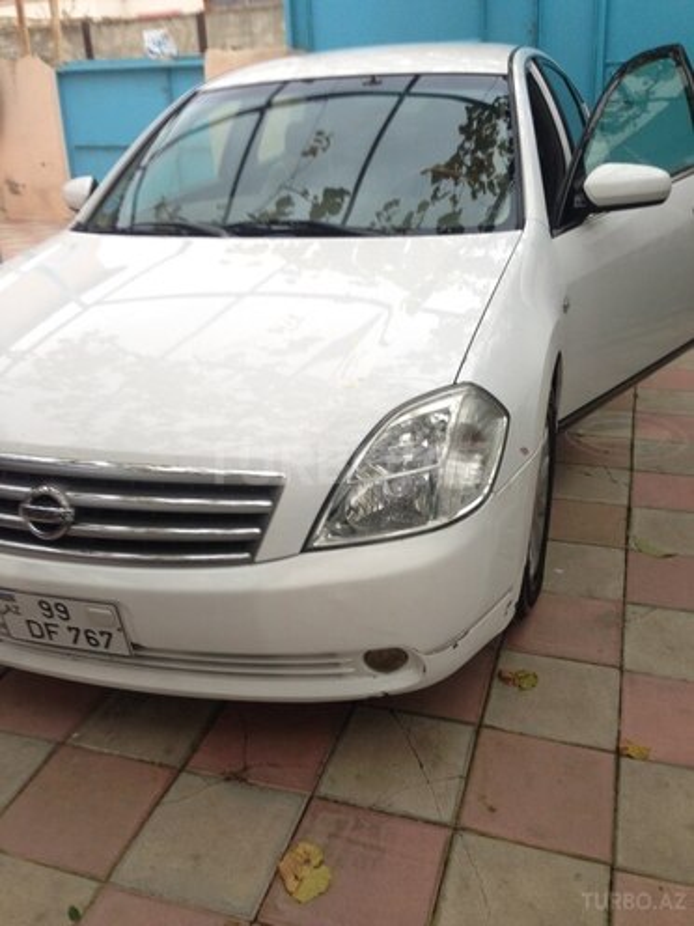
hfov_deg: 42.9
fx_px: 882
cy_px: 463
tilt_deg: -20.4
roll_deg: +0.7
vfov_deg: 55.4
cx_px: 347
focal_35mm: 33
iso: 50
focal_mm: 4.12
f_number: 2.4
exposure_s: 1/20
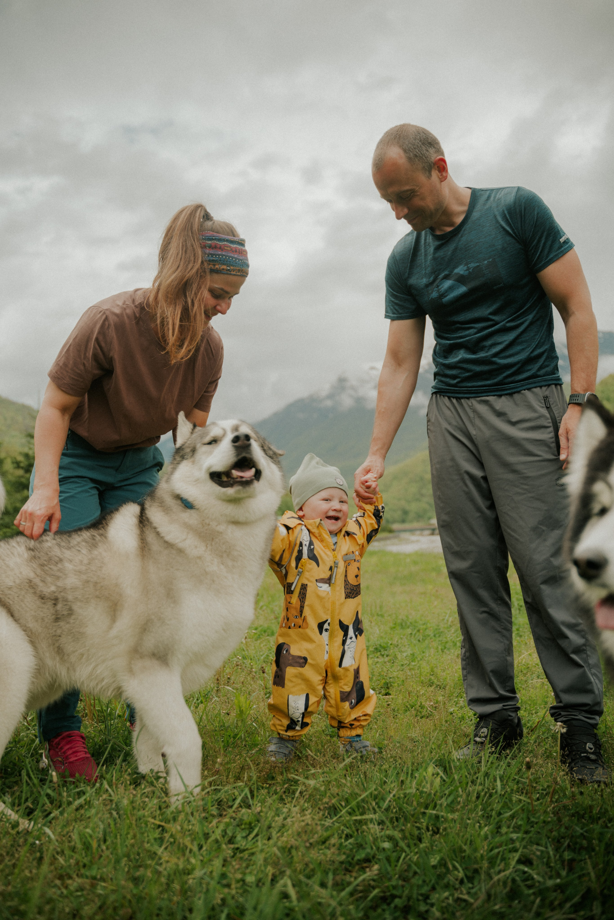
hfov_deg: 46.4
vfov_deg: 65.5
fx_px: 716
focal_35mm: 28
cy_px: 460
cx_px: 307
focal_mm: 28
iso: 100
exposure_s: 1/125
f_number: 2.8
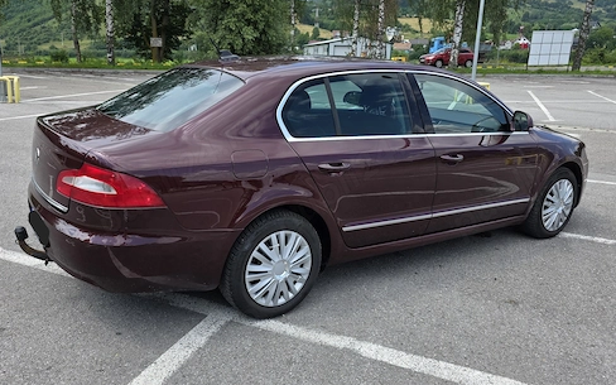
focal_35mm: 30
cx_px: 268
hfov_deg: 62.7
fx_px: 504
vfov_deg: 41.8
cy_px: 188
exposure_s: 1/3333
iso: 80
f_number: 1.7
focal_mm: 6.3
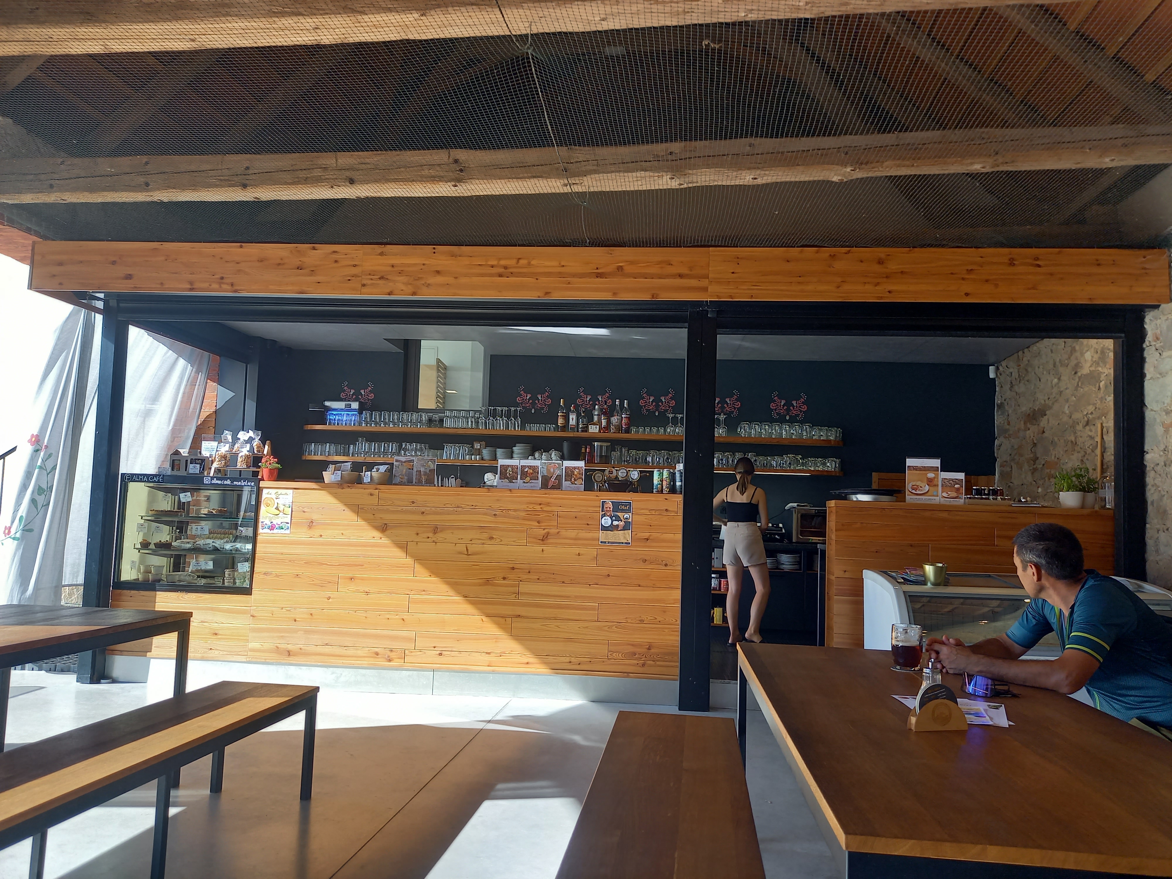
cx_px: 586
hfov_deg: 69.4
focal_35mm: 25
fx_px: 846
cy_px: 440
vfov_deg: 54.9
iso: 80
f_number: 1.8
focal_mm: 4.65
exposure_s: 1/100
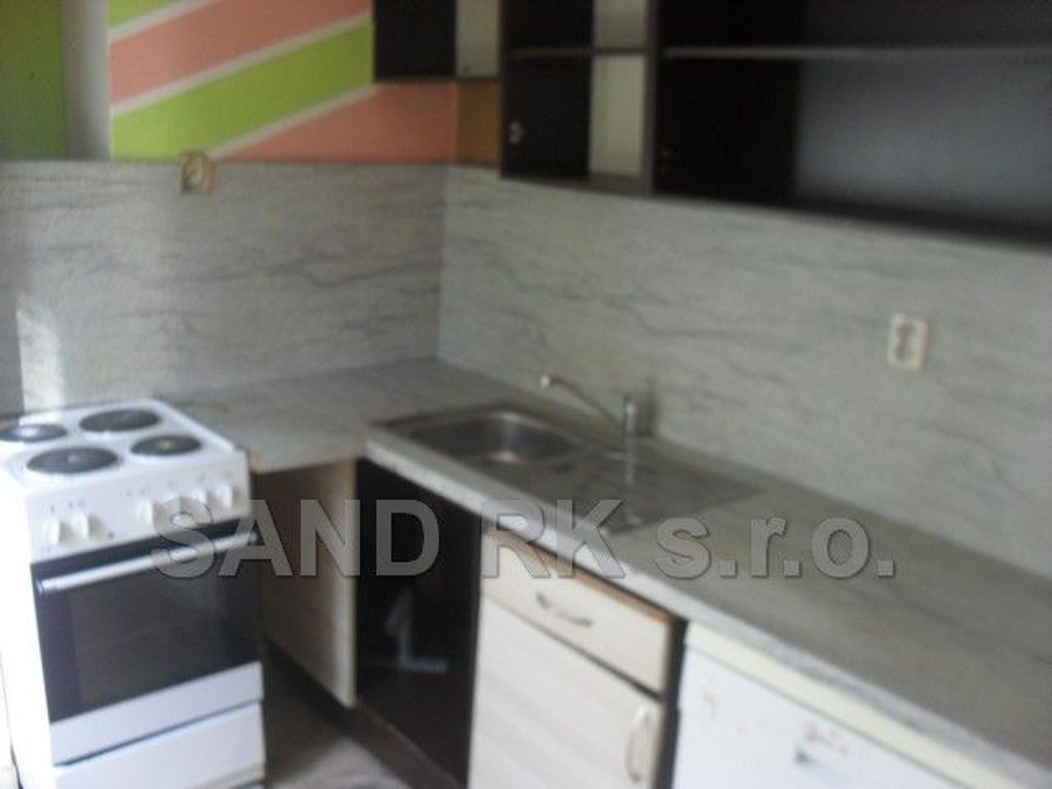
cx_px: 526
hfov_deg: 52.6
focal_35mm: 35
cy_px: 394
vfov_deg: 40.7
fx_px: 1064
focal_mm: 6.3
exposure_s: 1/45
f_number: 3.2
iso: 100
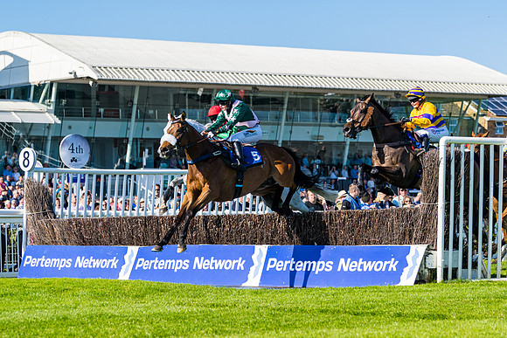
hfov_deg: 16.1
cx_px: 275
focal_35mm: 127
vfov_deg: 10.8
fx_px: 1796
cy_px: 209
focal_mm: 95
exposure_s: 1/1250
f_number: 4
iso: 100
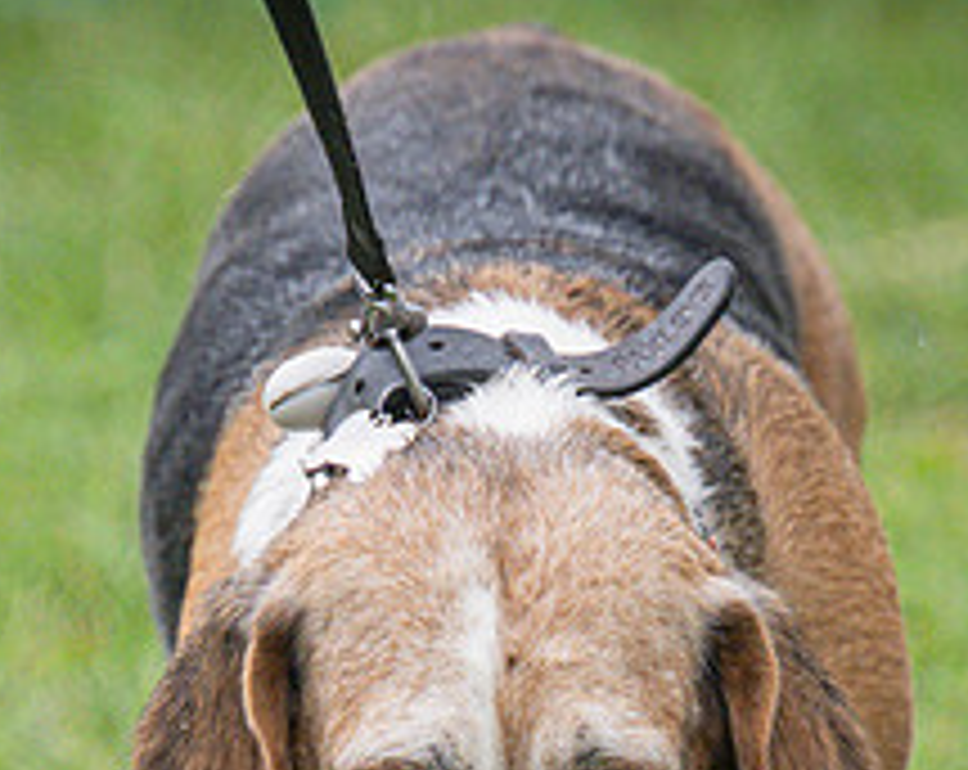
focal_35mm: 947
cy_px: 1633
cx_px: 473
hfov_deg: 2.0
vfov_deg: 1.6
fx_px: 27069
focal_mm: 185
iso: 1250
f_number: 4
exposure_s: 1/2500
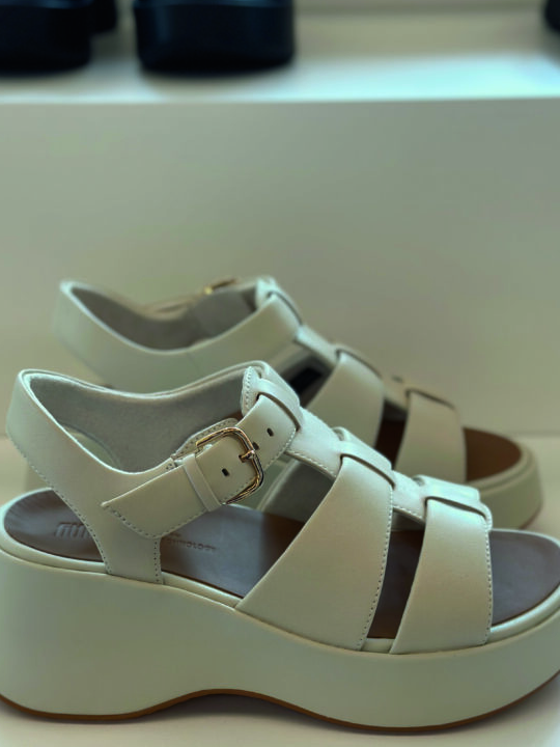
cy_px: 418
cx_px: 246
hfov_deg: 24.4
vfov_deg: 32.1
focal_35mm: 60
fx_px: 1294
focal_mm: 6.86
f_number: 1.78
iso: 125
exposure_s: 1/113
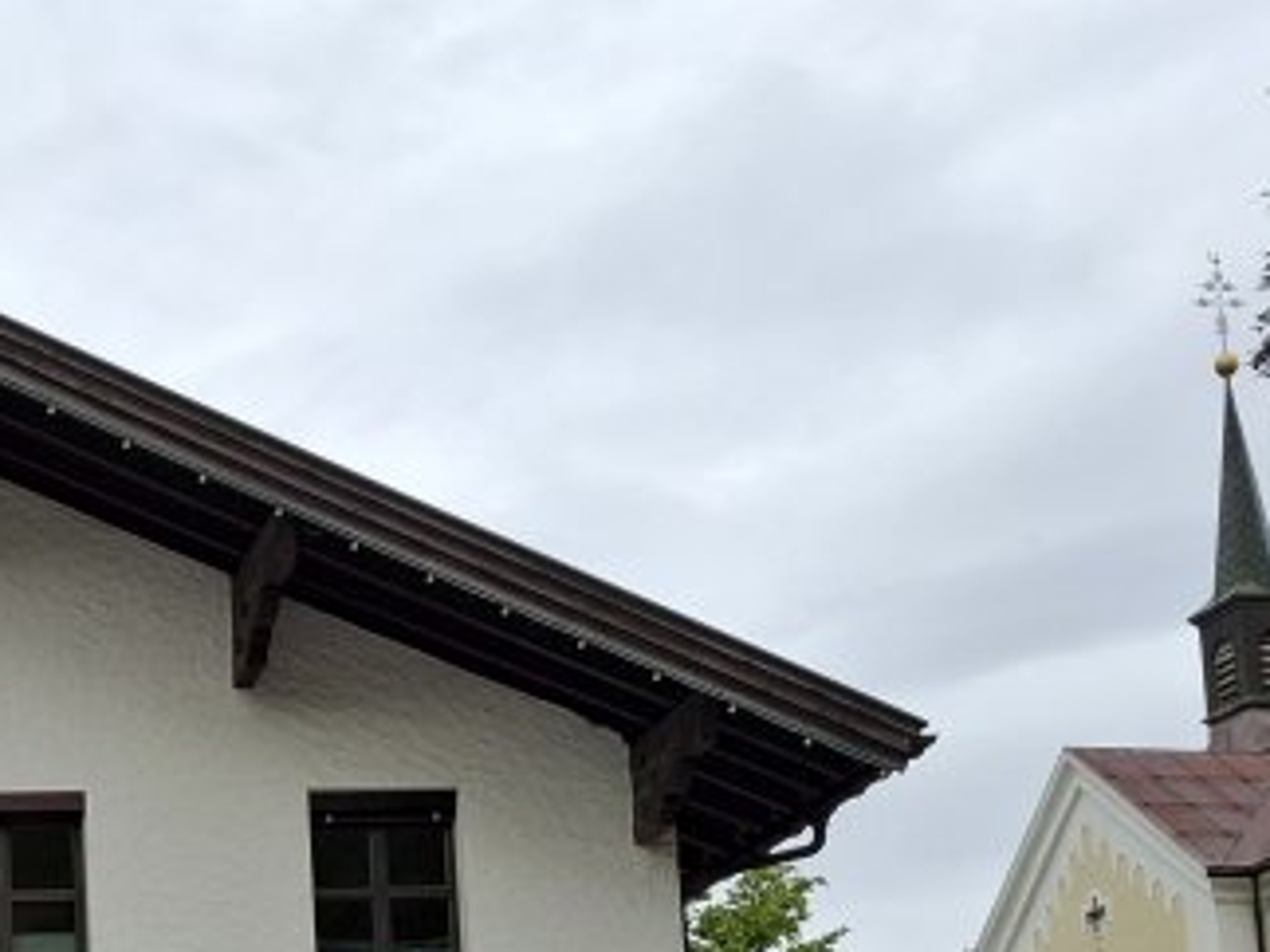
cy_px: 1184
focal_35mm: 73
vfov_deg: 18.9
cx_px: -145
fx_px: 2677
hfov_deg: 24.8
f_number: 1.8
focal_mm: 5.54
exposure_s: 1/867
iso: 50
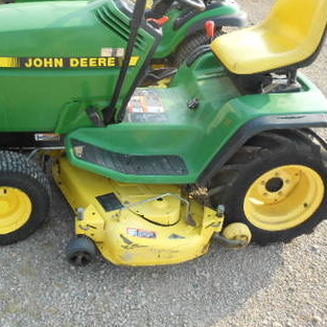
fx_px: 427
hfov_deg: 41.7
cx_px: 137
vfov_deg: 41.7
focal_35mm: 40
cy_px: 133
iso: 80
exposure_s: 1/200
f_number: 3.2
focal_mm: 4.6
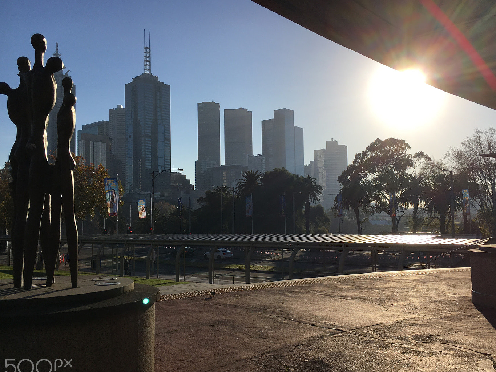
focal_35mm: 34
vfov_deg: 41.8
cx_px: 273
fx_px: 487
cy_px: 197
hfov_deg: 53.9
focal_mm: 4.15
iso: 25
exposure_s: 1/3846
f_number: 2.2
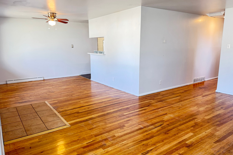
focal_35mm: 26
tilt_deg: -12.5
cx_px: 112
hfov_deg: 69.4
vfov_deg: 49.5
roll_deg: -0.2
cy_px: 79
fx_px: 168
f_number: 1.78
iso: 250
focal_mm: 6.76
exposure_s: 1/60
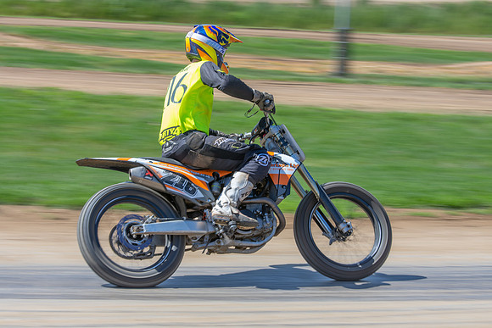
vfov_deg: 11.7
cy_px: 164
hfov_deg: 17.5
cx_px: 246
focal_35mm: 117
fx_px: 1599
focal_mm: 78
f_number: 8
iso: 125
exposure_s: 1/160
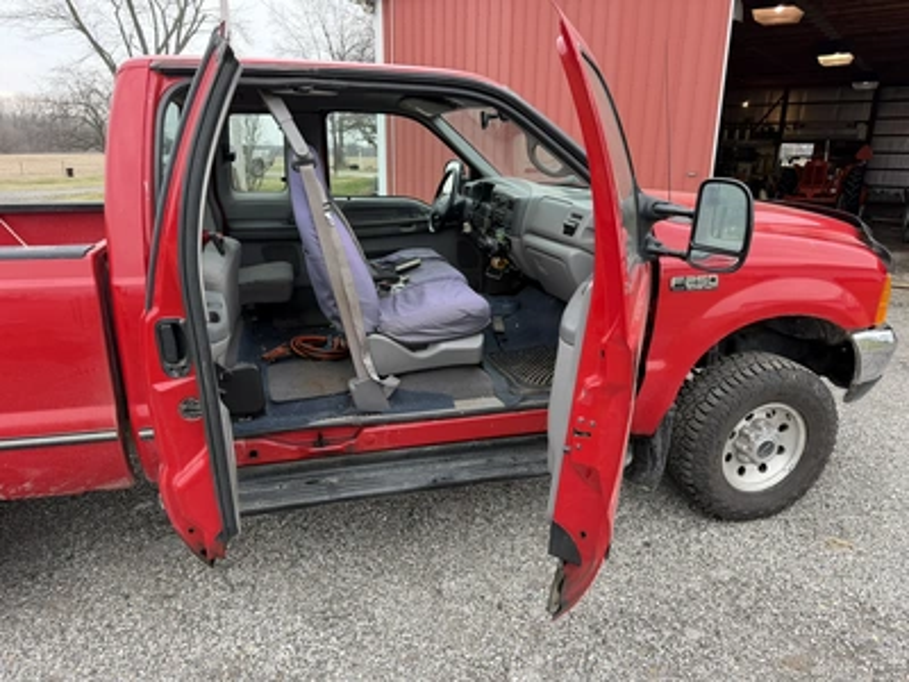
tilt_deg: -10.8
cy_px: 341
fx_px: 630
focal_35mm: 24
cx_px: 454
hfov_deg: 71.6
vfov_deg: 56.8
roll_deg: -0.6
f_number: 1.78
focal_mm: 6.76
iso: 100
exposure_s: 1/478
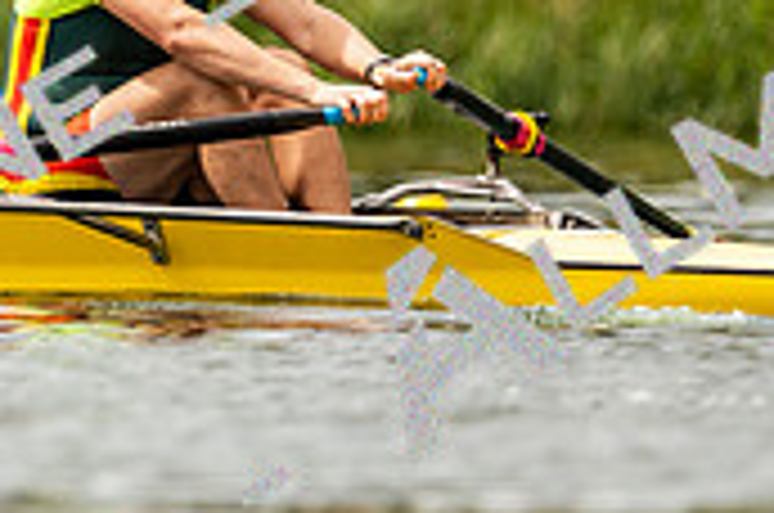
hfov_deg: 1.0
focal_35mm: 2027
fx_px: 43499
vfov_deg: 0.7
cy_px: 34
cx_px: 0
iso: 250
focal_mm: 600
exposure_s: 1/2000
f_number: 6.3
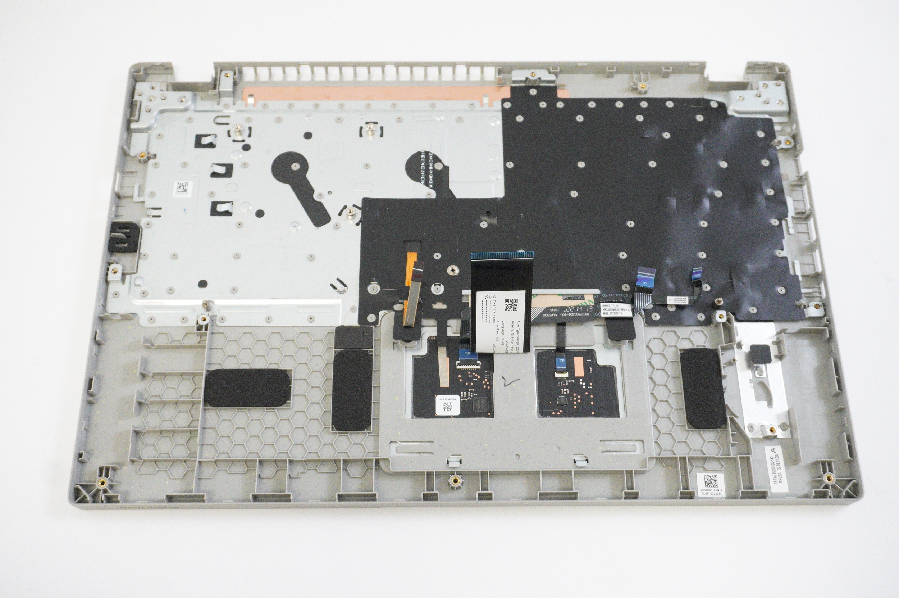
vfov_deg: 35.4
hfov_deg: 51.3
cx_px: 450
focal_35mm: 38
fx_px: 936
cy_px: 299
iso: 6400
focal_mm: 25
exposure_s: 1/200
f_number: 5.6
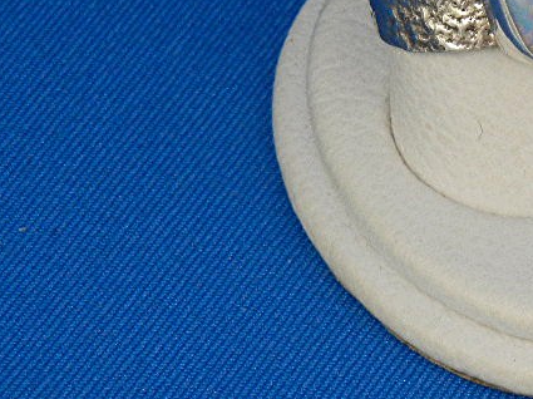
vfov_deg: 6.0
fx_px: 3785
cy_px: 15
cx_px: 485
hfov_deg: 8.0
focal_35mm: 246
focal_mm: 18.3
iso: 246
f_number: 4.5
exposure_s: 1/30
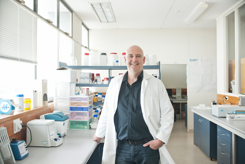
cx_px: 122
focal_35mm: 35
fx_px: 238
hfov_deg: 54.4
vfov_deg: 37.9
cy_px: 82
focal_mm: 35
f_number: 4.5
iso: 640
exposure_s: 1/80
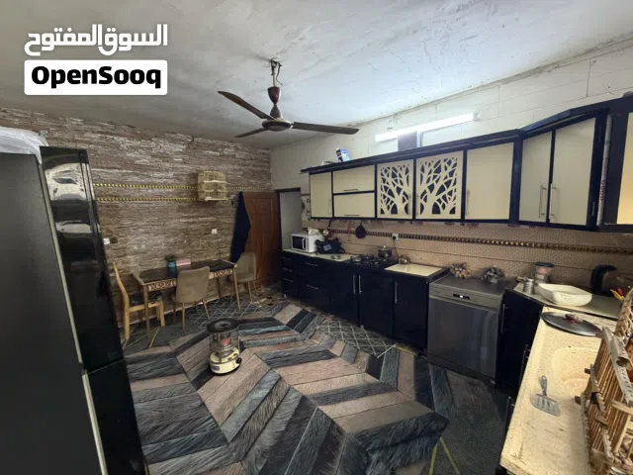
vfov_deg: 85.7
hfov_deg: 102.1
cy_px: 238
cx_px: 316
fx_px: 256
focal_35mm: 14
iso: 320
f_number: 2.2
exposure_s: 1/50
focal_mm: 2.22
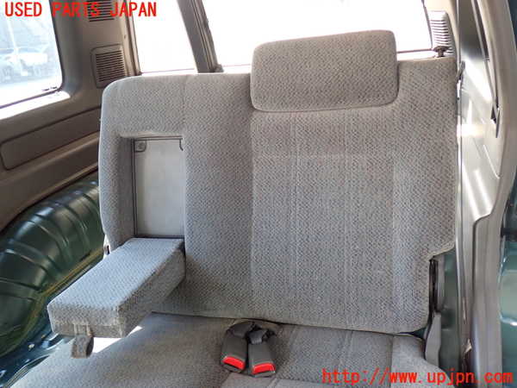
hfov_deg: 56.8
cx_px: 258
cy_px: 194
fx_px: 478
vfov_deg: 44.2
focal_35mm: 32
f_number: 2.4
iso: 200
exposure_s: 1/30
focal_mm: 5.79
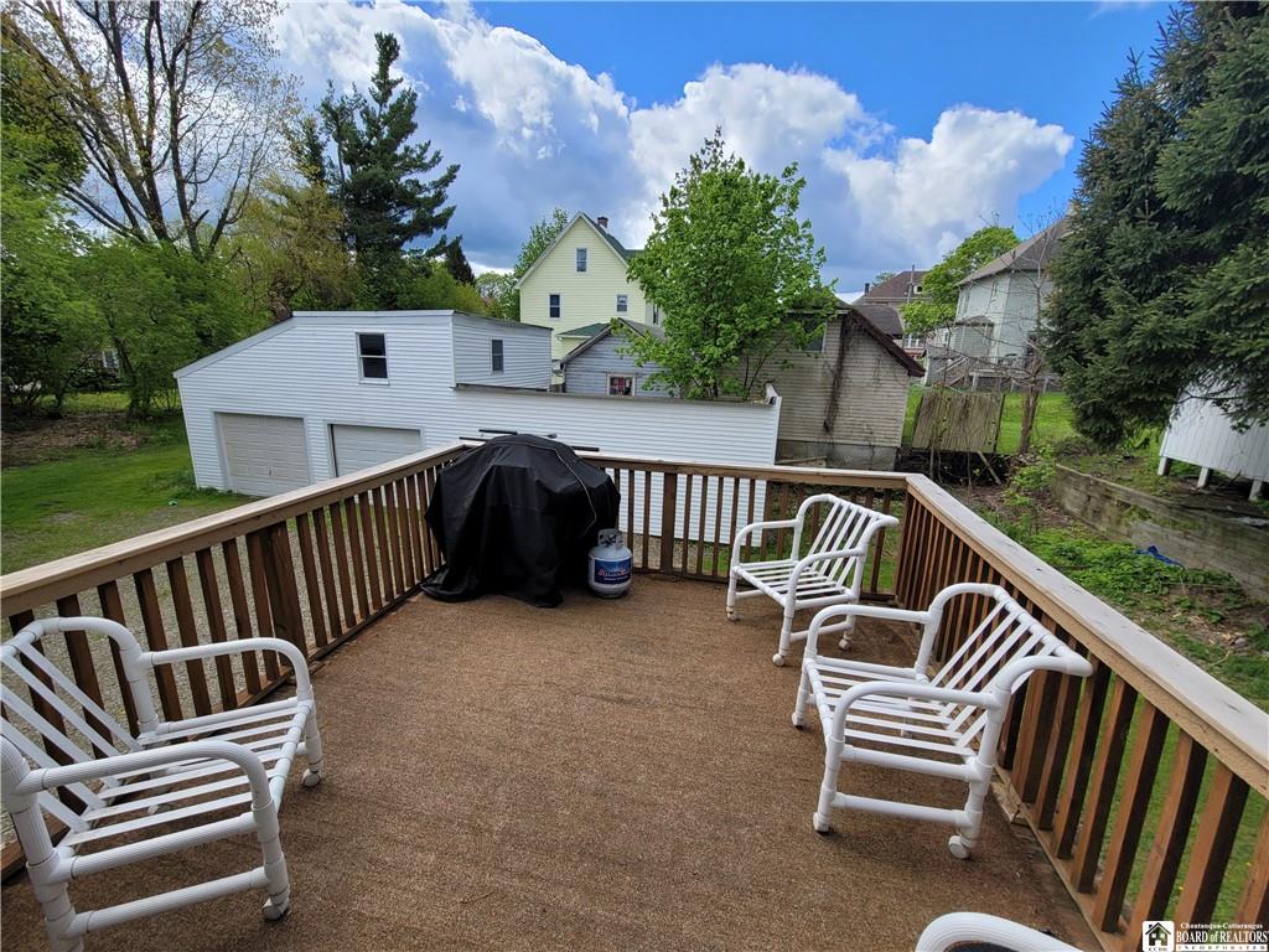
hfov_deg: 106.2
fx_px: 477
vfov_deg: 89.9
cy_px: 476
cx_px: 634
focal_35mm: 13
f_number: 2.2
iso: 64
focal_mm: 2.2
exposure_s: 1/1286
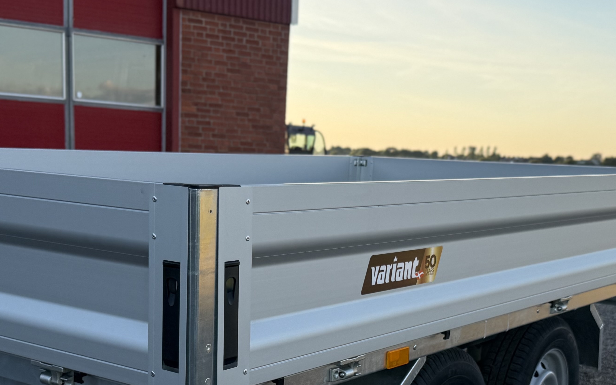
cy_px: 349
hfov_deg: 36.9
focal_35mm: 55
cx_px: 295
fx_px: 923
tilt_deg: -11.2
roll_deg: -2.0
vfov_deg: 22.9
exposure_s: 1/2445
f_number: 1.78
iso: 80
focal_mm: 6.76
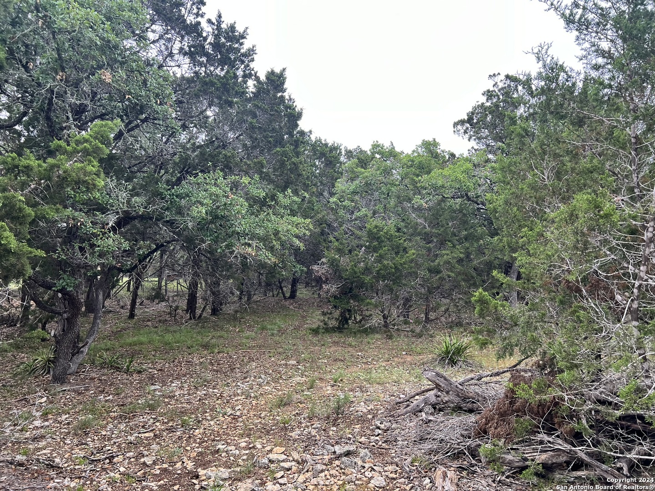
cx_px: 328
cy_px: 246
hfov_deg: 67.3
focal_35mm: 26
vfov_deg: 53.1
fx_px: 492
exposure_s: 1/273
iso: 40
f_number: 1.5
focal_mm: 5.7
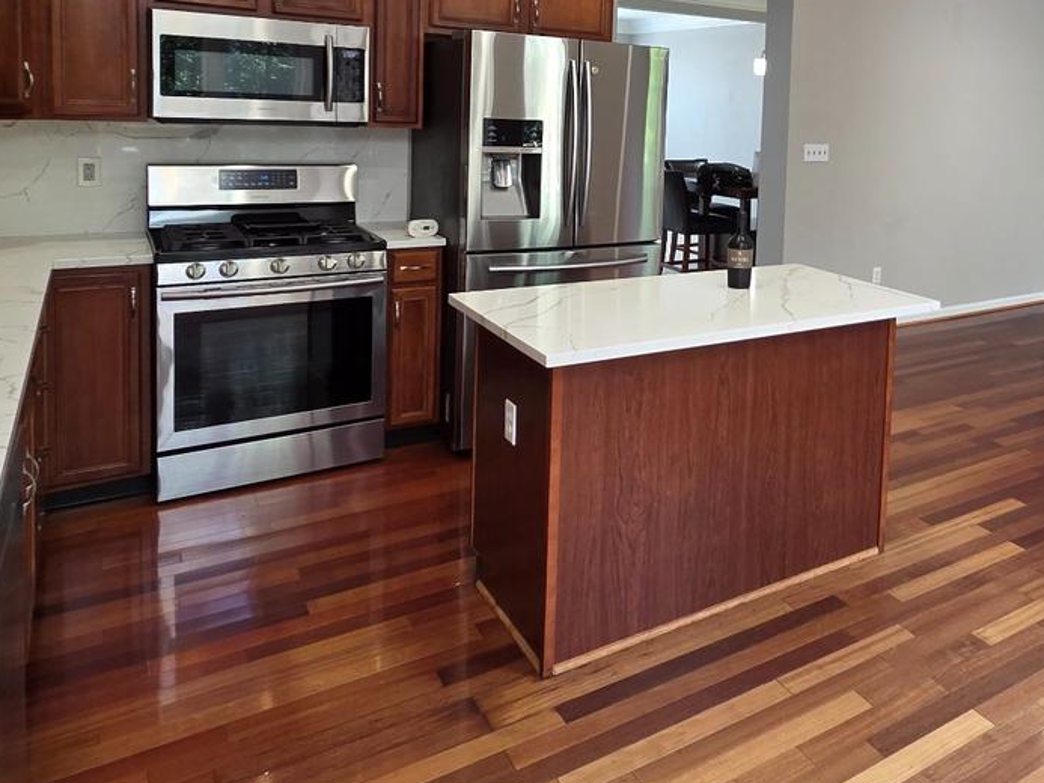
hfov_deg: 60.8
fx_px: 814
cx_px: 814
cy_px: 172
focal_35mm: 27
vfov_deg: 48.8
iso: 100
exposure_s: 1/60
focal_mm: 2.2
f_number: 2.2
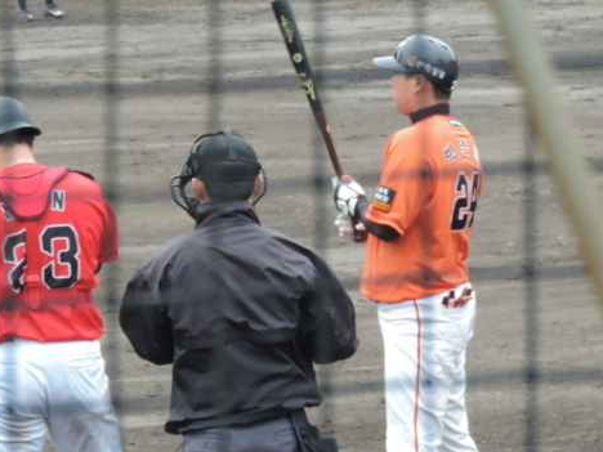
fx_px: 6707
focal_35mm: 385
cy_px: 376
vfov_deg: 3.9
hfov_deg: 5.1
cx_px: 192
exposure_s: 1/160
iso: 400
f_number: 4.6
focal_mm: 40.1
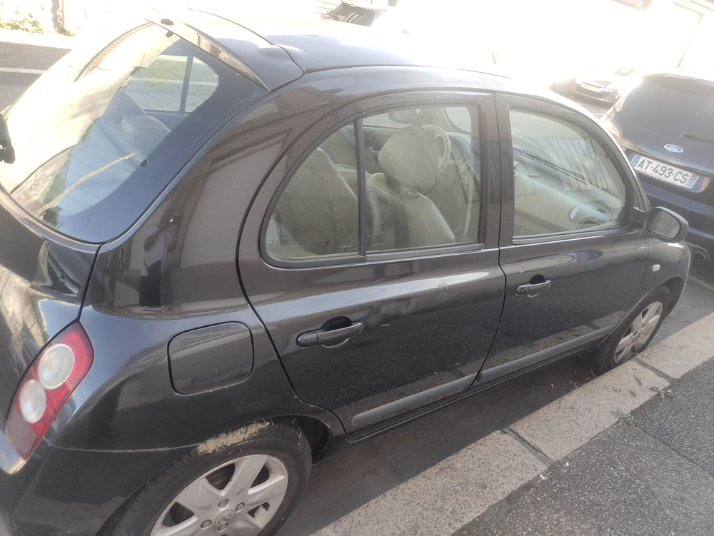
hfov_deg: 69.4
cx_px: 357
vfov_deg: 54.9
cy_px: 268
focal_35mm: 25
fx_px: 516
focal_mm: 5.43
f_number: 1.89
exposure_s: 1/103
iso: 100
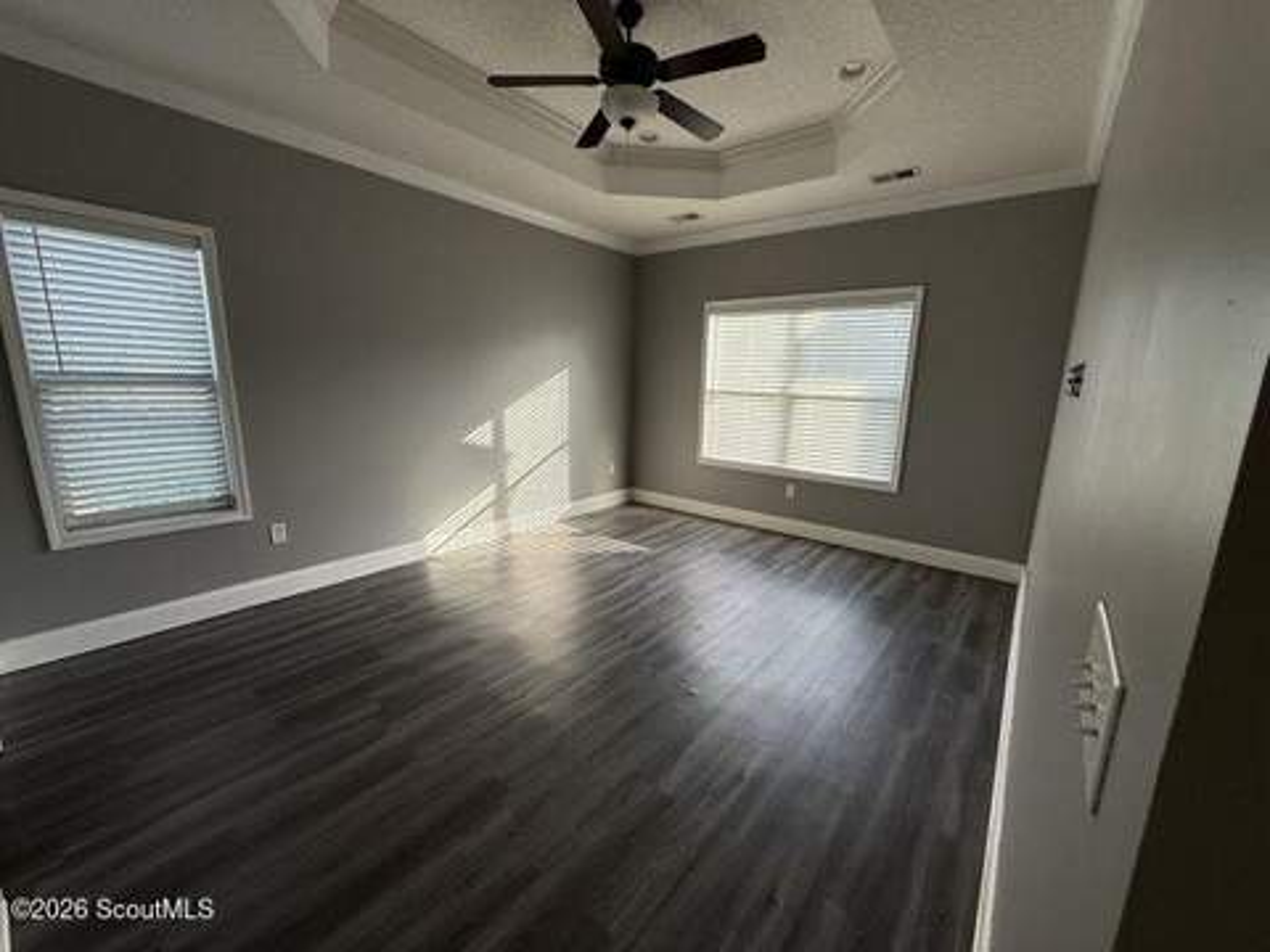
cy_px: 476
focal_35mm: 14
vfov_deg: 85.7
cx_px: 635
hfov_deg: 102.1
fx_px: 514
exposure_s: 1/156
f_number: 2.2
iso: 64
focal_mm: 2.22
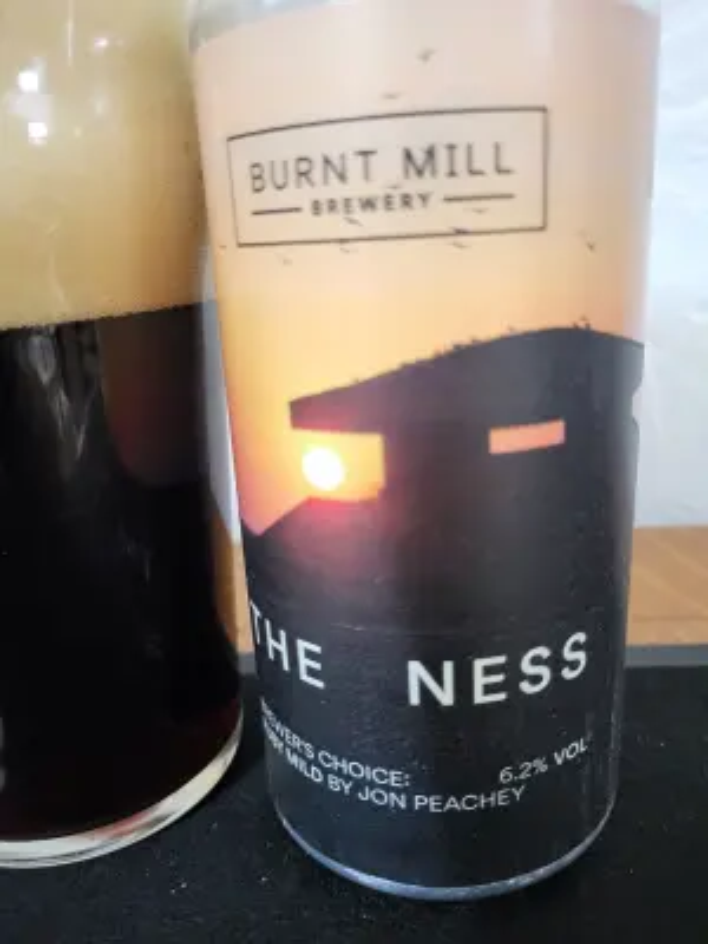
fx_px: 709
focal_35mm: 26
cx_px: 354
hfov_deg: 53.1
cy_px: 472
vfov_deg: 67.3
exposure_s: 1/25
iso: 1250
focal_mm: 5.4
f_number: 1.8
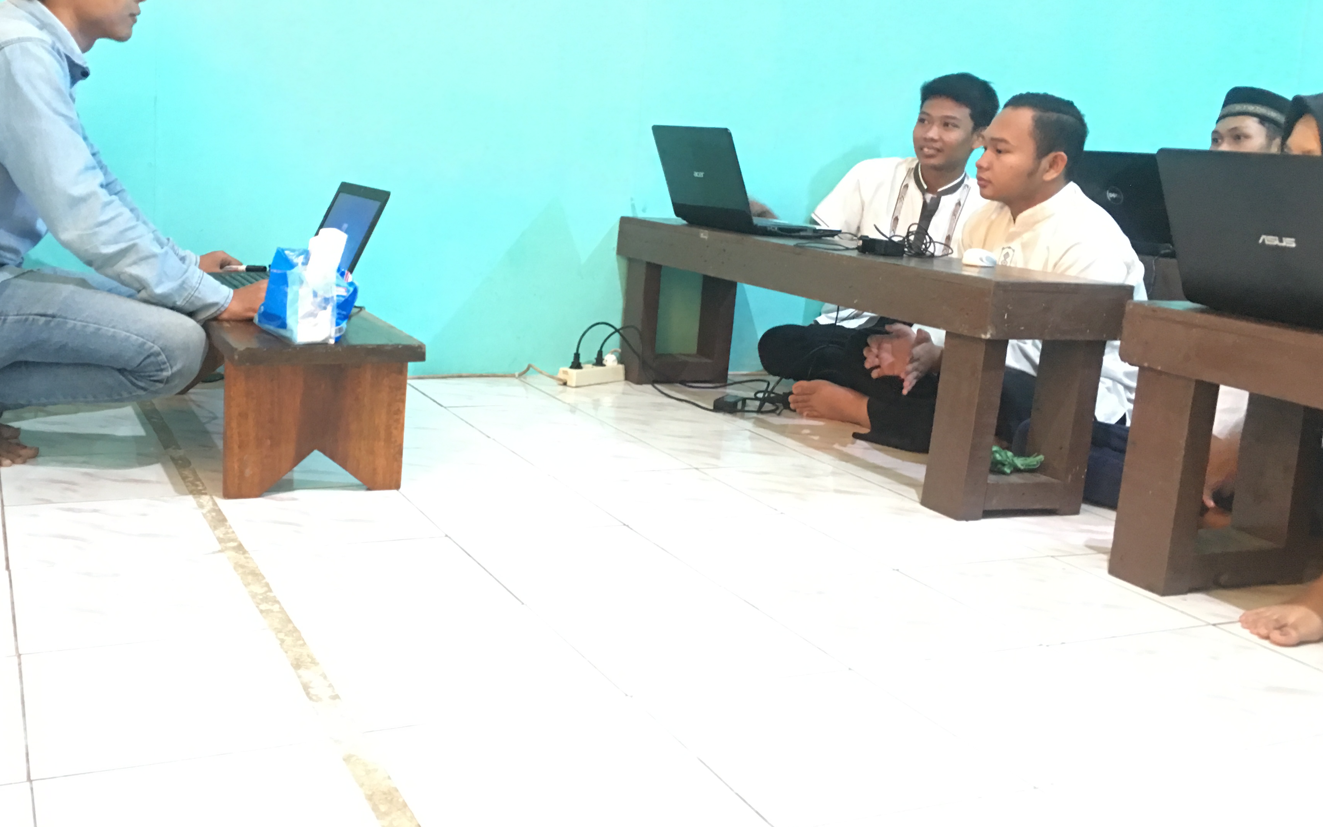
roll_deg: -4.6
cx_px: 586
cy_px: 347
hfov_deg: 53.9
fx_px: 1298
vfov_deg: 35.3
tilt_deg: -6.5
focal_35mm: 36
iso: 125
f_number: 2.2
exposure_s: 1/4
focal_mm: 4.15
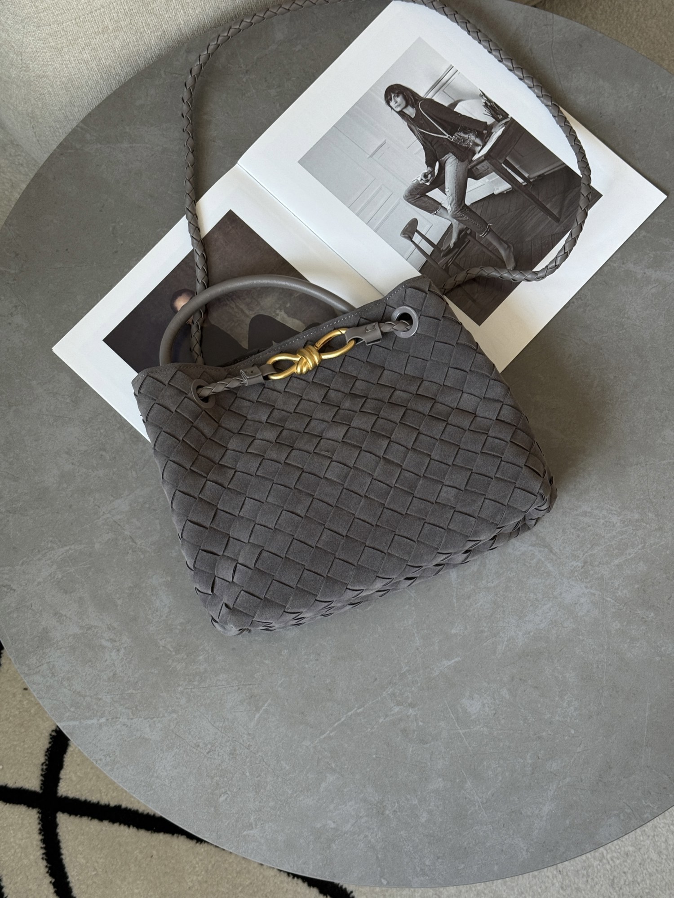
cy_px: 449
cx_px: 337
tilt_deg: -81.6
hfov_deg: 30.3
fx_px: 1246
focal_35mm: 48
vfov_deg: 39.7
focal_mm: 6.76
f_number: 1.78
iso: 100
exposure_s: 1/60
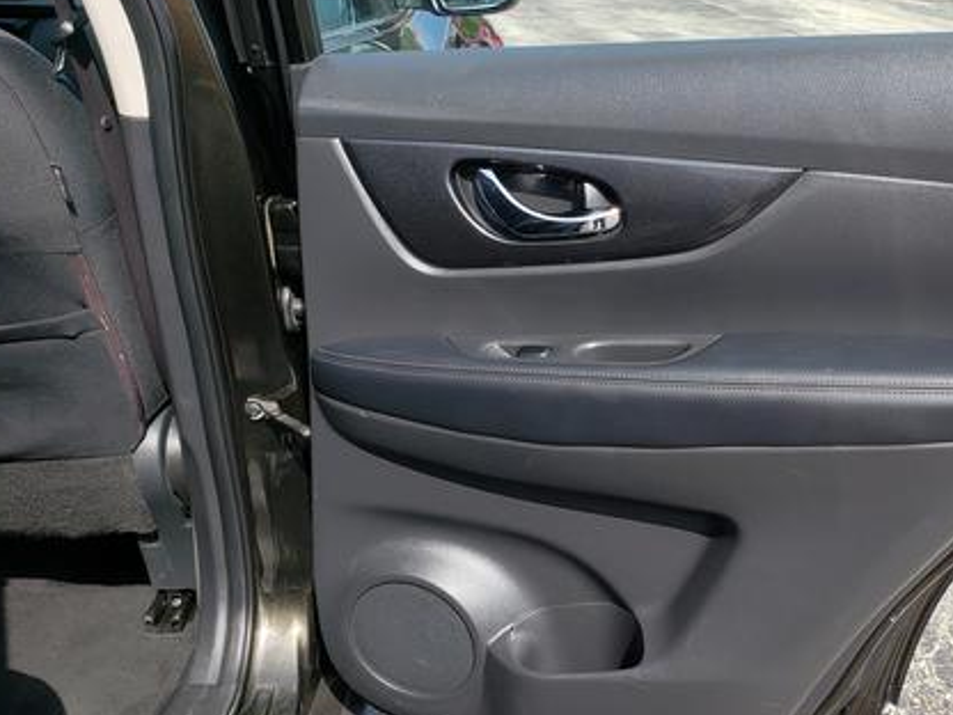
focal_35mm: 40
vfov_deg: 35.9
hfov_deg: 45.3
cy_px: 403
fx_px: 1101
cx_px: 706
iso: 50
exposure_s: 1/558
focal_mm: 4.3
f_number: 2.4
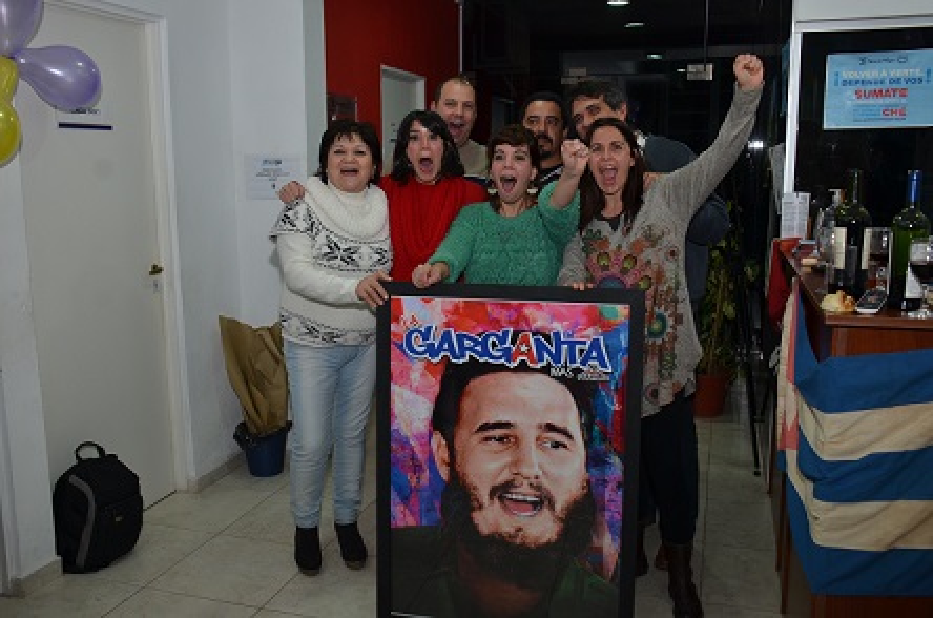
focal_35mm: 33
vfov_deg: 39.8
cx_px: 466
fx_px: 853
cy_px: 309
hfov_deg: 57.3
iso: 500
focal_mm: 22
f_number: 5
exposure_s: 1/50
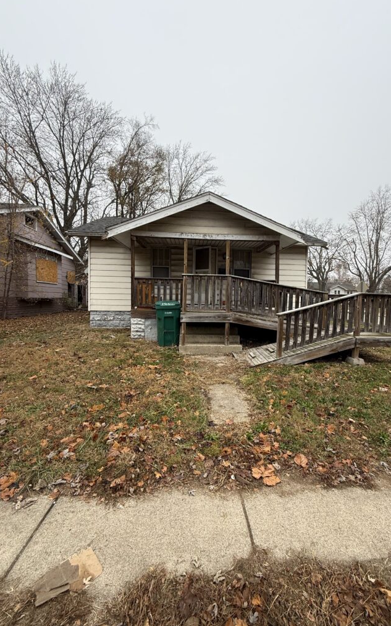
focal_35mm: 15
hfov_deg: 74.6
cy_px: 311
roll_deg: +0.7
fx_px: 256
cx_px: 214
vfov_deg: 101.5
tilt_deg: -0.7
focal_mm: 2.22
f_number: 2.2
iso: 50
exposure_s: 1/139
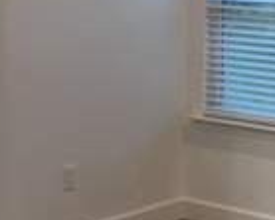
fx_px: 878
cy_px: 6
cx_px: 348
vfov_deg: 14.1
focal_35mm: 108
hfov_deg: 16.9
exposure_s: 1/120
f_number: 1.78
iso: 160
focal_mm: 6.76
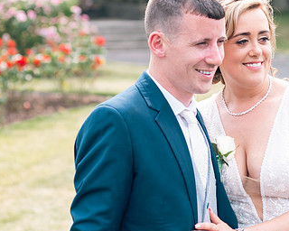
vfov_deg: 11.3
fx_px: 1163
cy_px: 102
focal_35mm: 136
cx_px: 191
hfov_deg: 14.1
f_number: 3.5
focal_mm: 80
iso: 80
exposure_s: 1/200
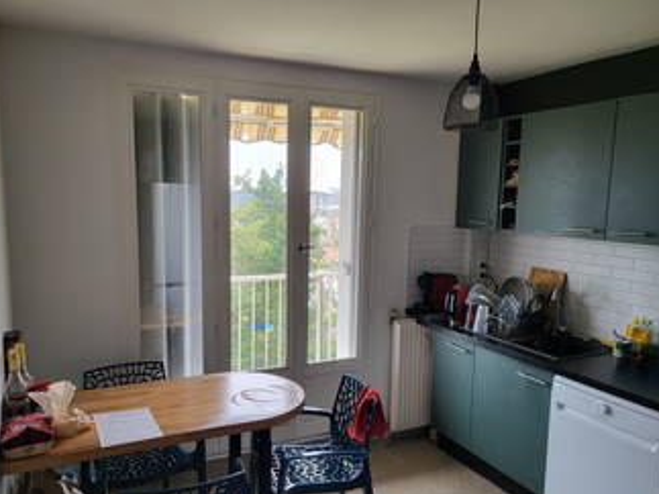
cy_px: 274
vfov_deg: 48.1
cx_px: 314
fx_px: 552
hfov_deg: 61.6
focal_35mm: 29
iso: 160
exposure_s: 1/50
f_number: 1.8
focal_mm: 5.4
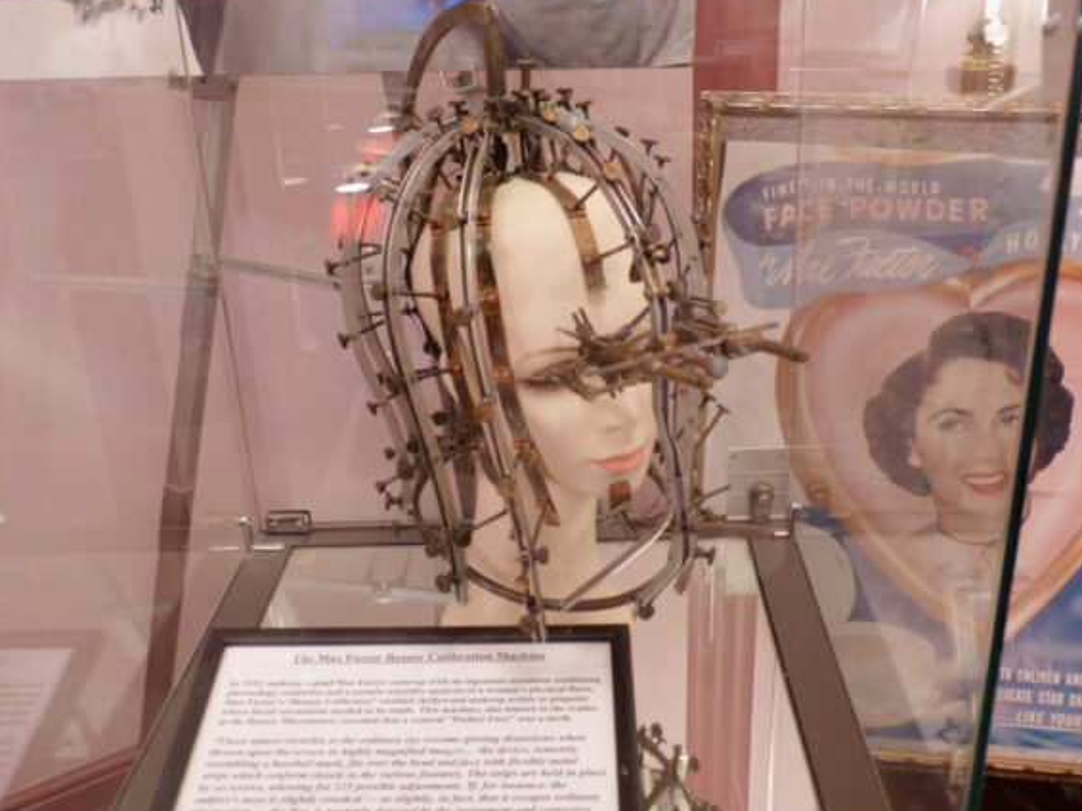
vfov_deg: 40.7
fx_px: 1094
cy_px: 409
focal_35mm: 35
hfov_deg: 52.6
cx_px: 537
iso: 400
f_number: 3
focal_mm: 5.7
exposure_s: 1/13
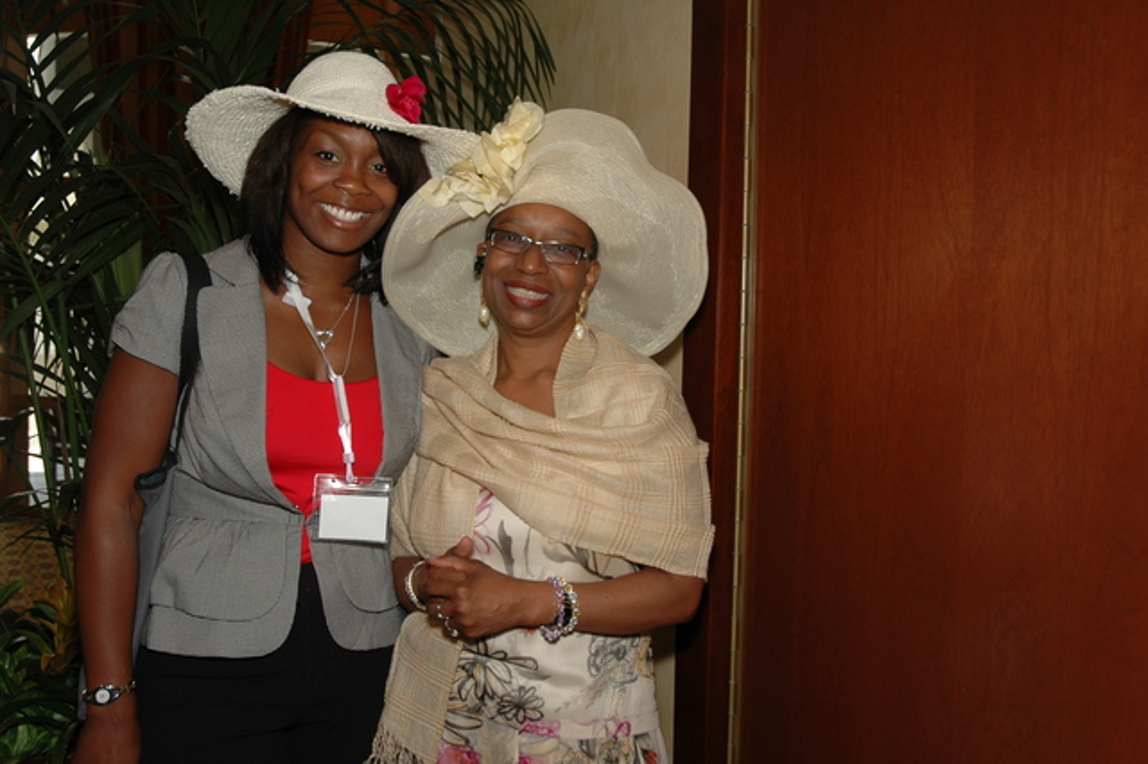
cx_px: 574
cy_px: 382
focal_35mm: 38
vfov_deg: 35.5
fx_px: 1195
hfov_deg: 51.3
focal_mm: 25
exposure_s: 1/60
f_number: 4
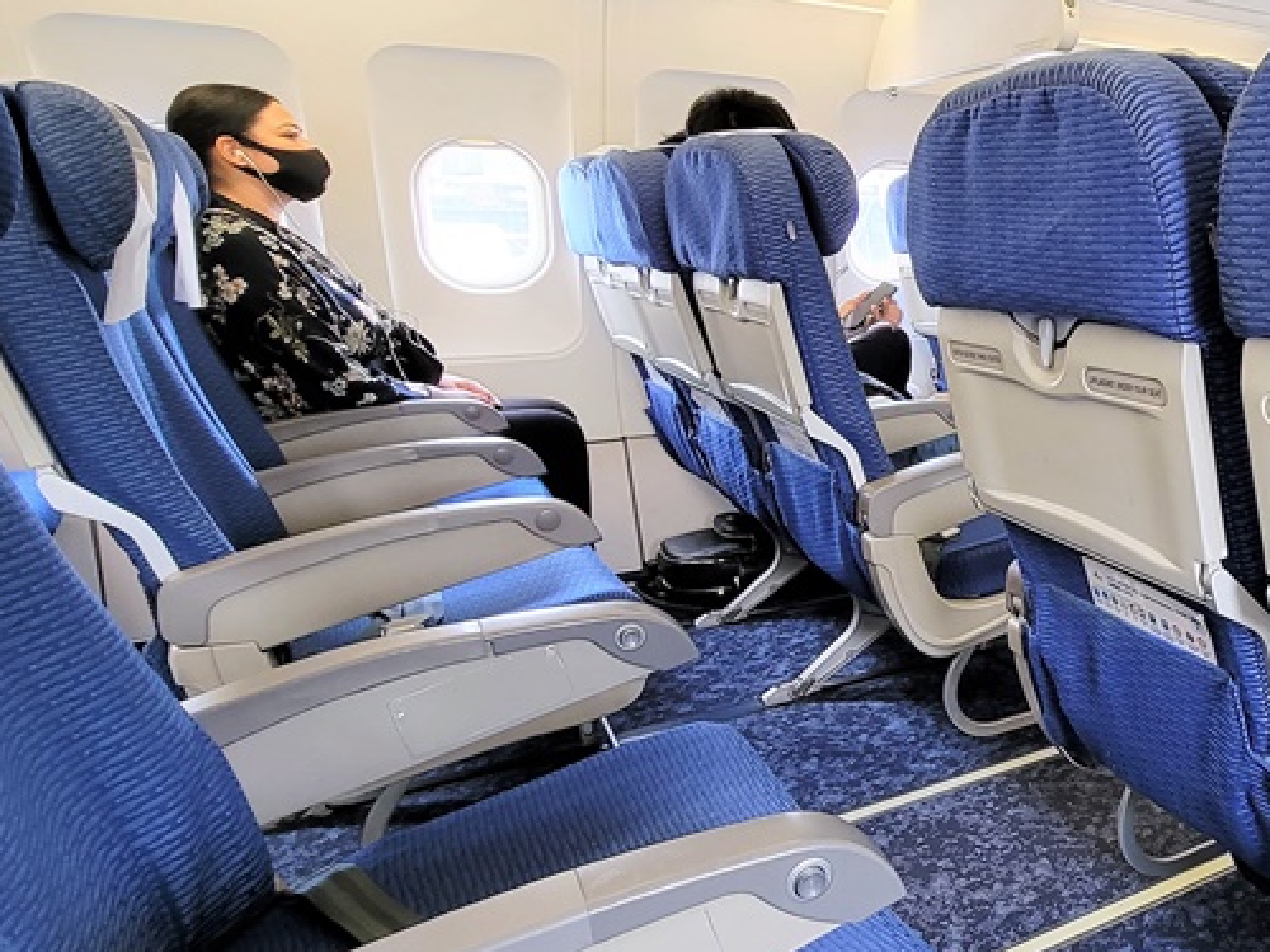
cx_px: 1163
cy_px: 470
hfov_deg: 57.0
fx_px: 954
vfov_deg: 53.1
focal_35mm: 26
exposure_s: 1/54
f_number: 2.2
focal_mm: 2.2
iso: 200
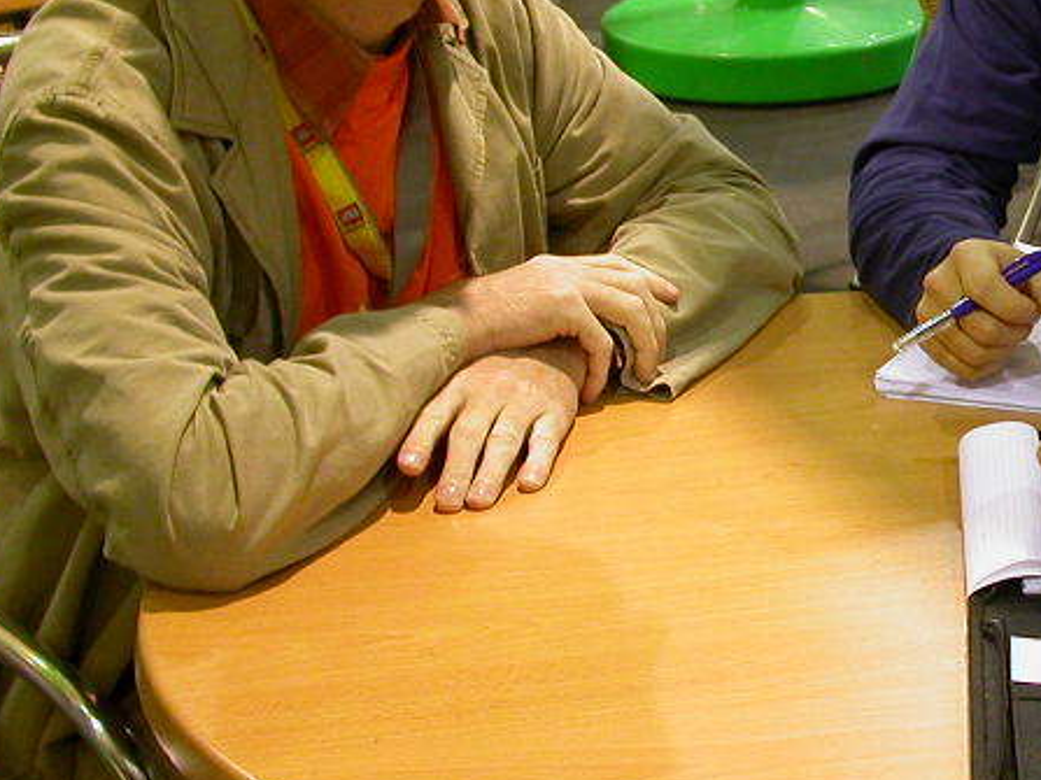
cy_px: 310
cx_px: 1123
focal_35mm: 87
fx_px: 2616
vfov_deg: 16.9
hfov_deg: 21.4
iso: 100
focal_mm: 7.85
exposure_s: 1/4.8
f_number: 2.6
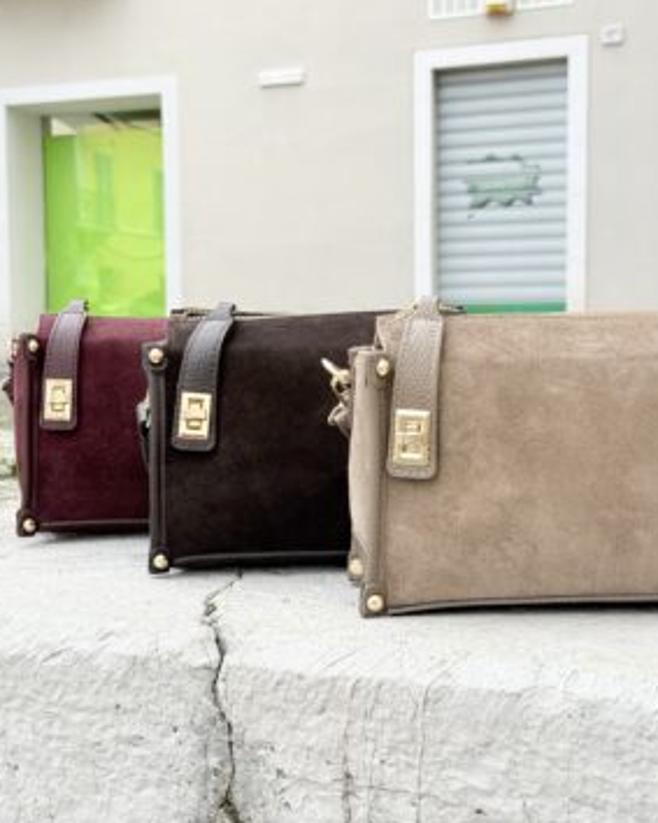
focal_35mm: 53
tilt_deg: -1.9
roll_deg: -0.1
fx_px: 1291
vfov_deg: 35.4
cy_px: 407
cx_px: 332
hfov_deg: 28.6
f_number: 1.78
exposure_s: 1/712
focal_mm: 6.76
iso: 80
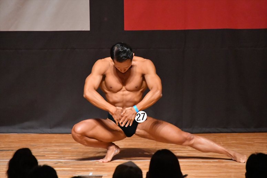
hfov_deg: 4.6
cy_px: 89
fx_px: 3336
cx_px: 134
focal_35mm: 450
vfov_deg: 3.1
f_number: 5.6
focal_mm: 300
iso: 12800
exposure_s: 1/400
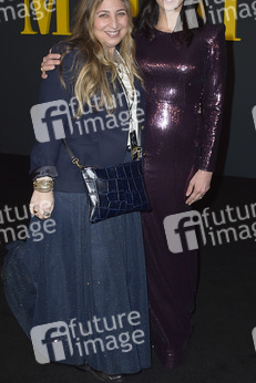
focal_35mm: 37
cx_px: 120
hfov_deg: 36.0
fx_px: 394
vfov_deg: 51.8
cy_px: 172
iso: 320
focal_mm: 32
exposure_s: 1/250
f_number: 6.3
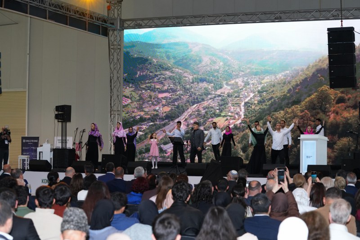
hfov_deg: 28.8
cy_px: 120
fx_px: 700
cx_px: 180
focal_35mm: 70
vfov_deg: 19.4
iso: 2000
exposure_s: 1/200
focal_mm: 70
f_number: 4.5
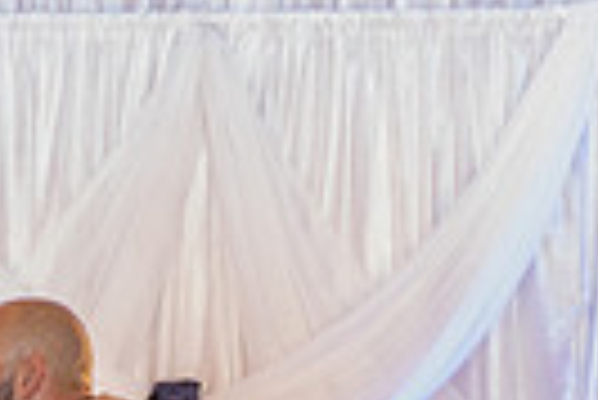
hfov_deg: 17.5
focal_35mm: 114
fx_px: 1896
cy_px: 740
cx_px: 12
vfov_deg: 11.2
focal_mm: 24
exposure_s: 1/160
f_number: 3.5
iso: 1600
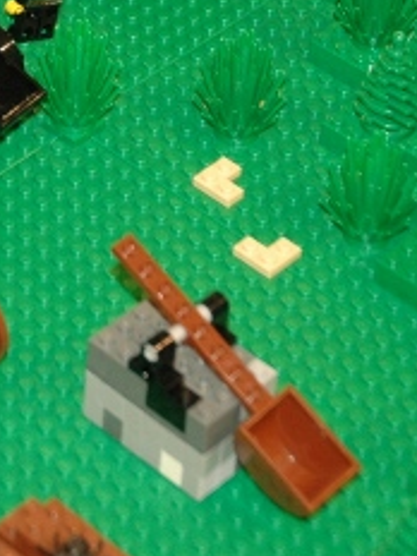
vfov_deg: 11.2
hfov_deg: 8.4
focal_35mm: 174
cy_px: -68
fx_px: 2789
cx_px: -125
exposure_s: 1/60
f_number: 4.2
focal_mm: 35
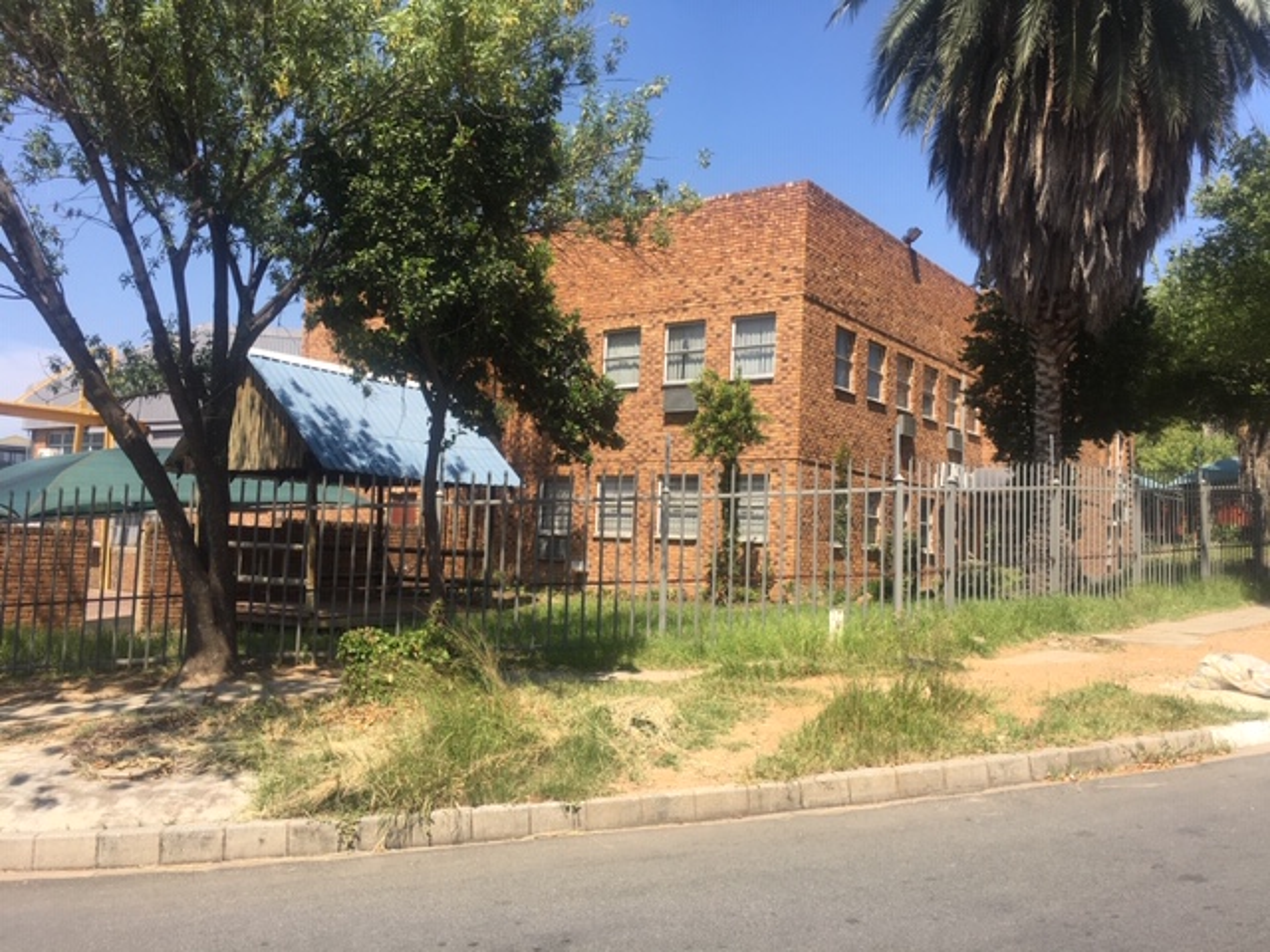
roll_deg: -3.0
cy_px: 476
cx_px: 635
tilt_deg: +4.4
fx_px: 1064
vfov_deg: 48.2
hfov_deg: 61.7
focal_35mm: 29
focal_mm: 4.15
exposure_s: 1/1131
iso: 25
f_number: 2.2
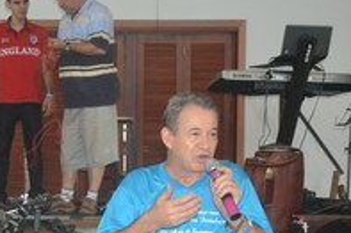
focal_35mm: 89
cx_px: 12
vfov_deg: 15.0
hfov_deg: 22.2
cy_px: 256
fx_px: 867
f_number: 3.8
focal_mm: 26
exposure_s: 1/60
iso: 3200
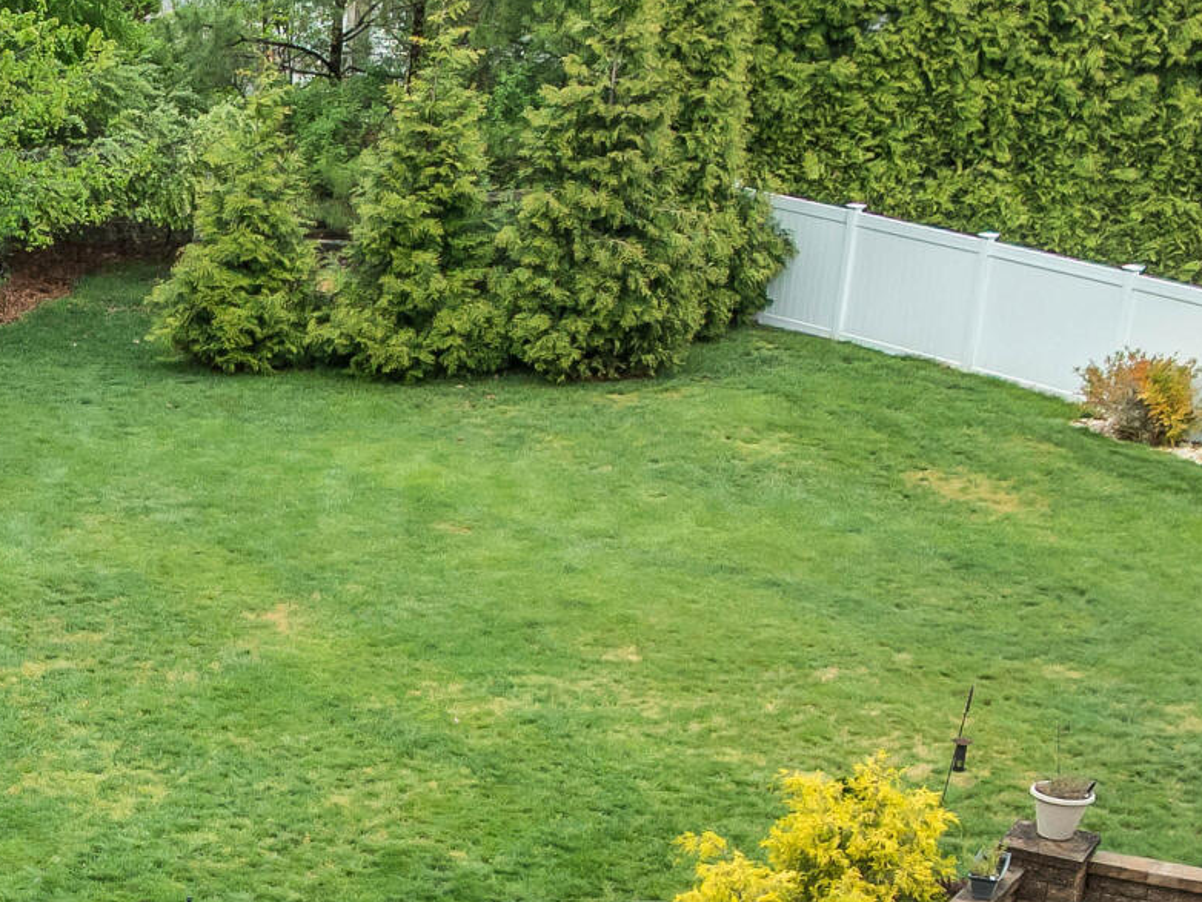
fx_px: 3196
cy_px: 1180
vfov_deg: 15.3
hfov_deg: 19.9
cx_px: -286
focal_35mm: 92
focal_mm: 12.29
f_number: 2.8
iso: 100
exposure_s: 1/400
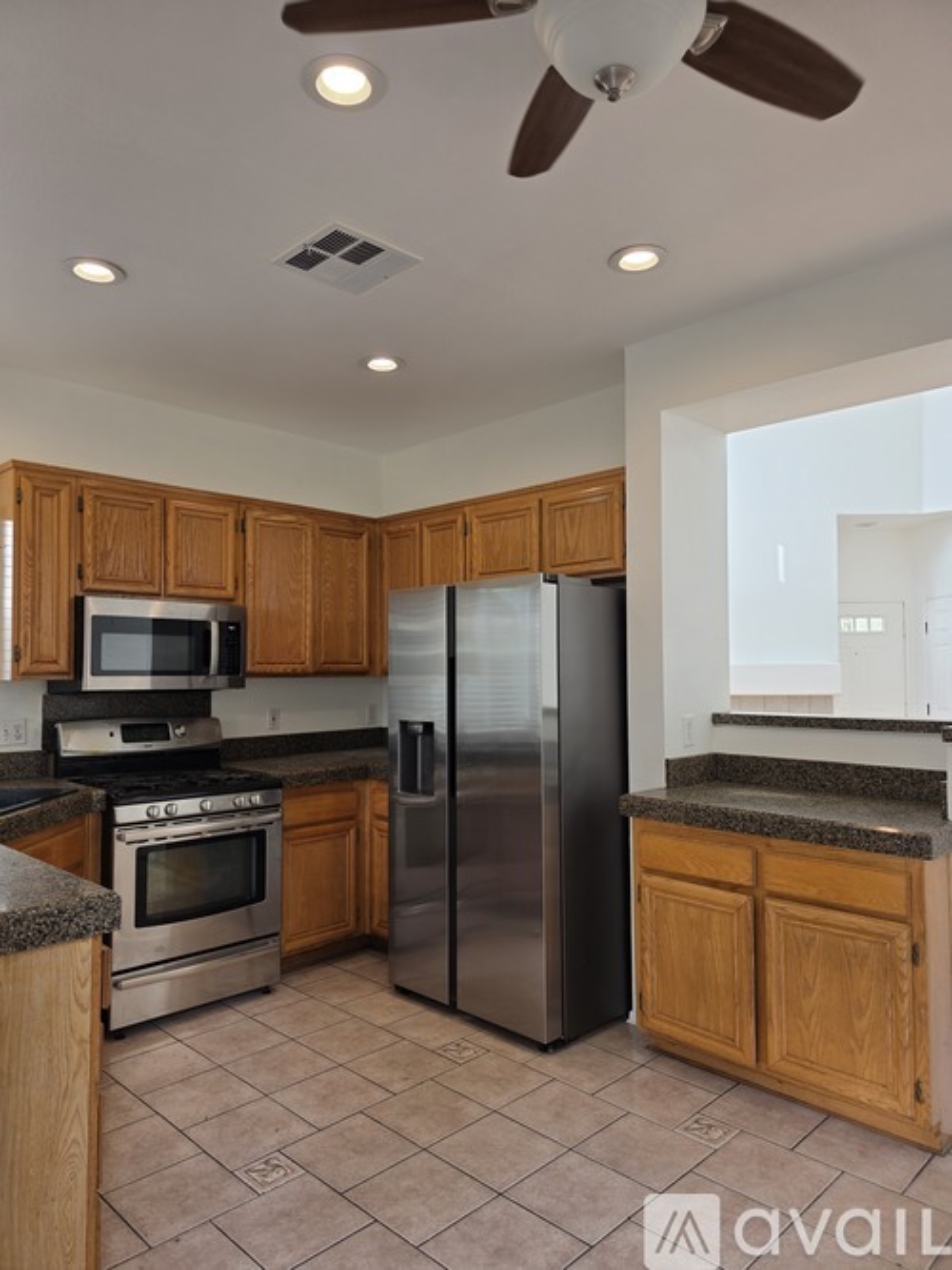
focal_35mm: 23
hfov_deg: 58.9
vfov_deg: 73.9
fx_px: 844
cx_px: 476
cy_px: 635
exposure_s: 1/120
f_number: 1.7
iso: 40
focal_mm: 6.3
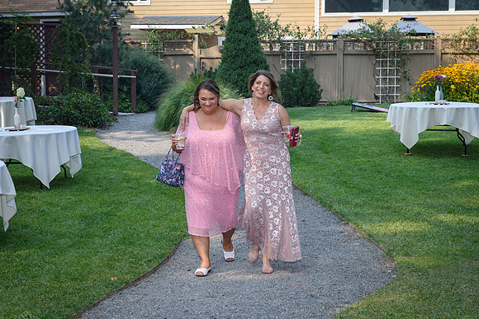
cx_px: 259
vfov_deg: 21.7
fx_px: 835
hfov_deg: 32.0
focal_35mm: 63
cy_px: 173
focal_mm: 58
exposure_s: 1/160
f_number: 6.3
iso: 200
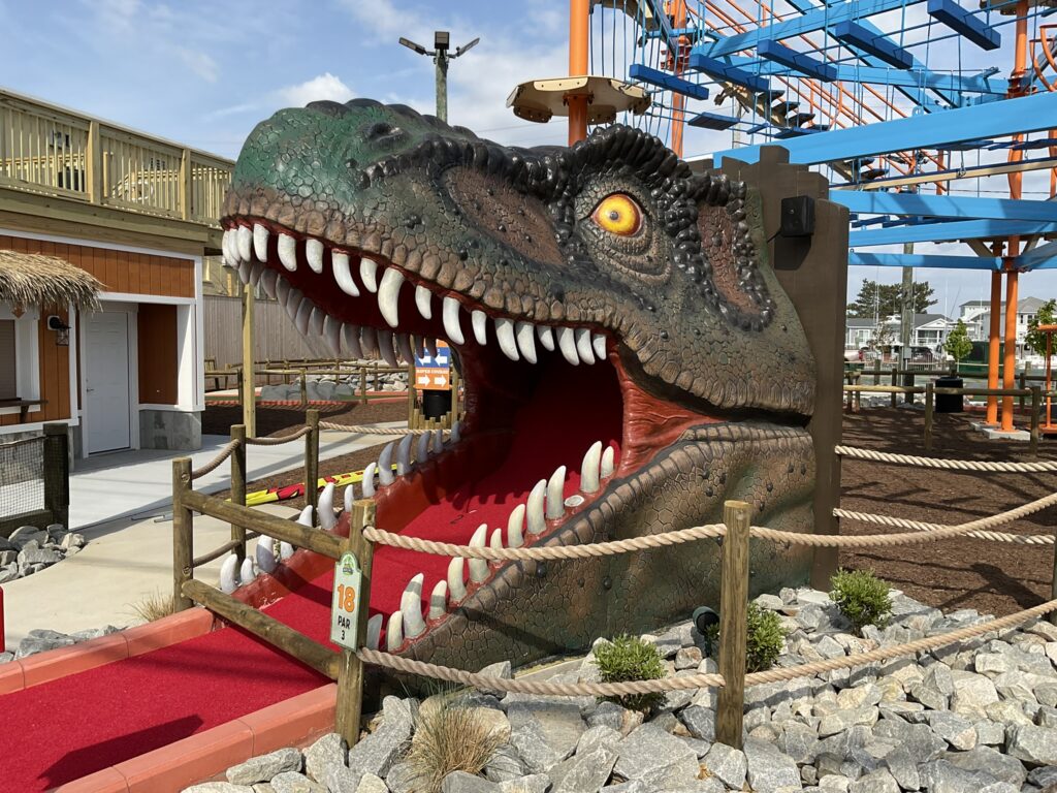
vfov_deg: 48.2
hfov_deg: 61.7
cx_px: 528
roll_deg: -0.3
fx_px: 886
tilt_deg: -2.6
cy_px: 396
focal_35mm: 29
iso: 16
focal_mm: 3
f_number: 1.8
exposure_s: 1/1675
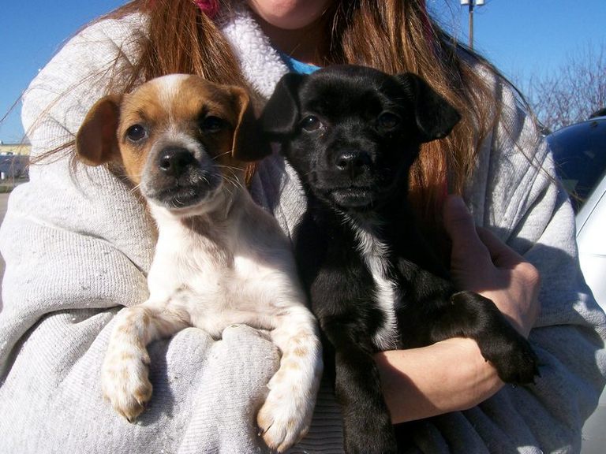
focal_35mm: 36
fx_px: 630
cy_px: 227
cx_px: 303
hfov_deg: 51.4
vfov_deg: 39.7
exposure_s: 1/764
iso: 80
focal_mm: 6
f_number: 4.8
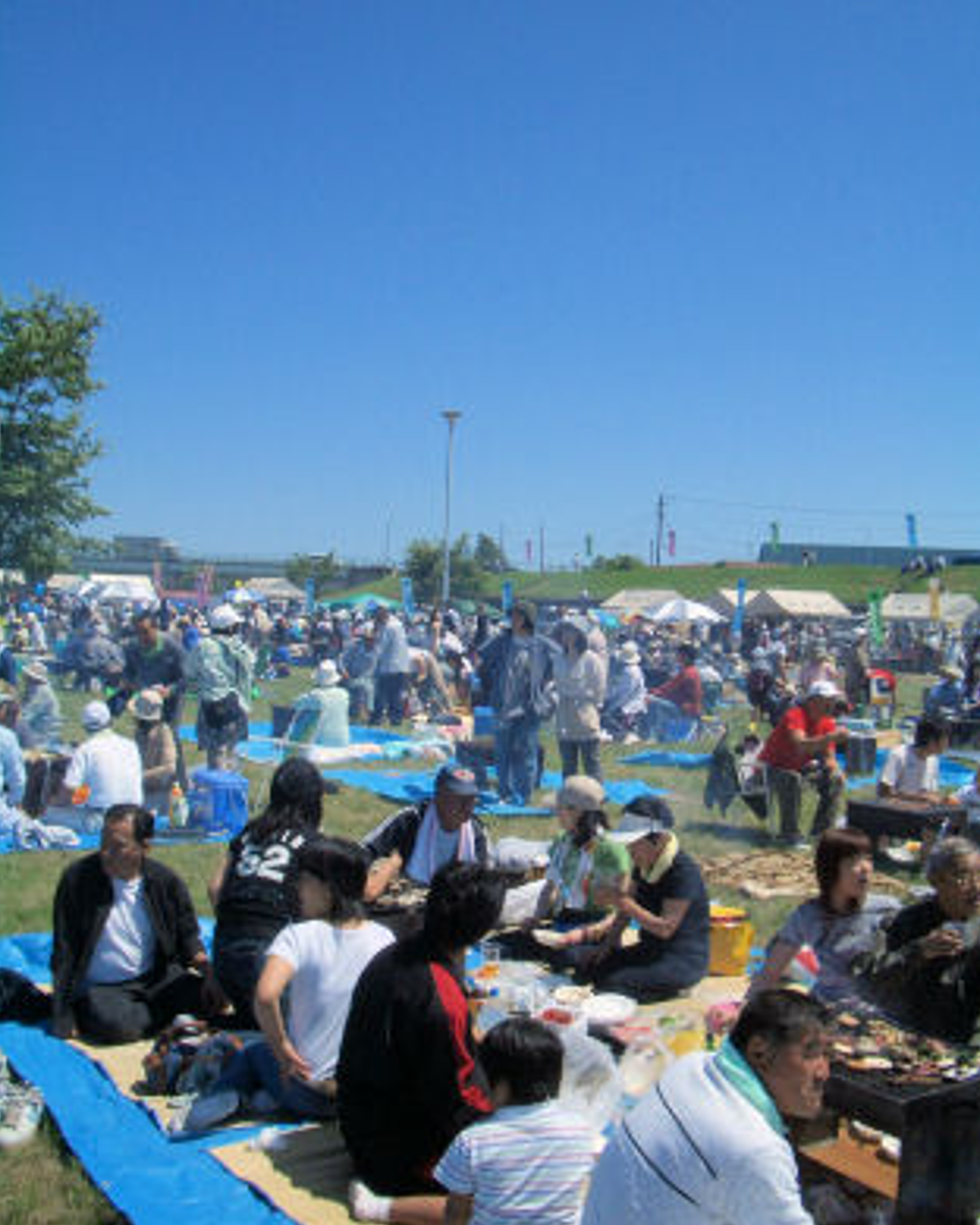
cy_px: 612
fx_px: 1341
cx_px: 495
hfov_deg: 40.1
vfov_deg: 49.1
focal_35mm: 37
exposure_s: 1/1600
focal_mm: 5.8
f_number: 4.3
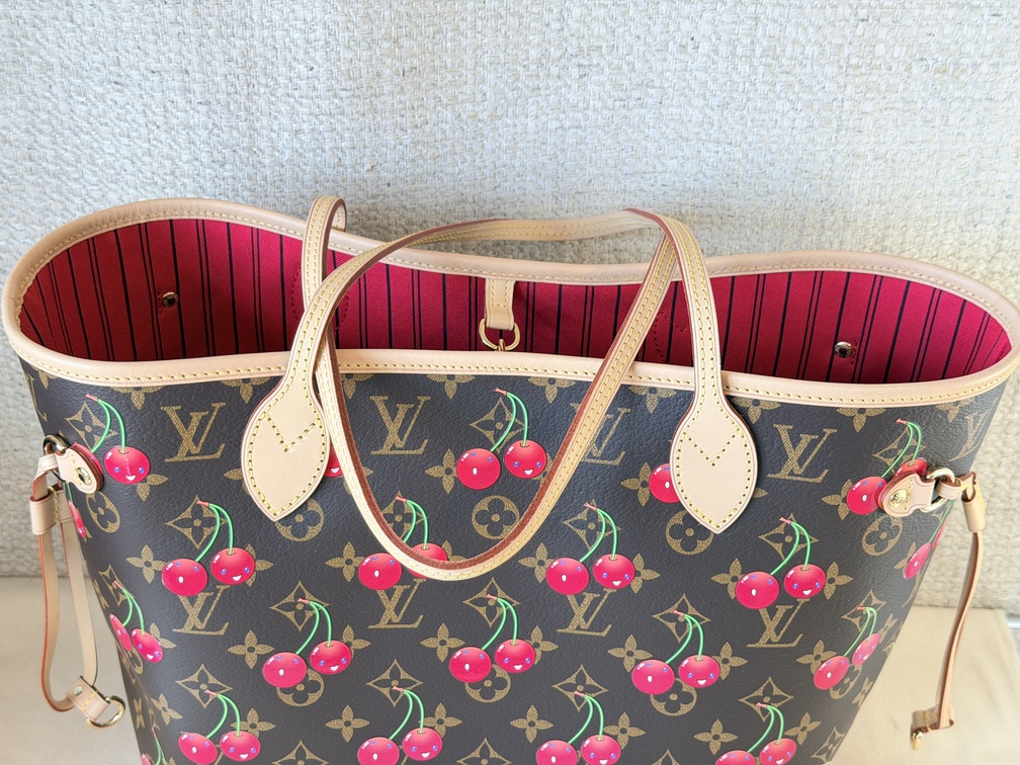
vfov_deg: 30.3
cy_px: 382
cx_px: 510
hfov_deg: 39.7
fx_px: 1414
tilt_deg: -32.7
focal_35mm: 48
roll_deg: -2.5
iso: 64
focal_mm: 6.76
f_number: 1.78
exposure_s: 1/50
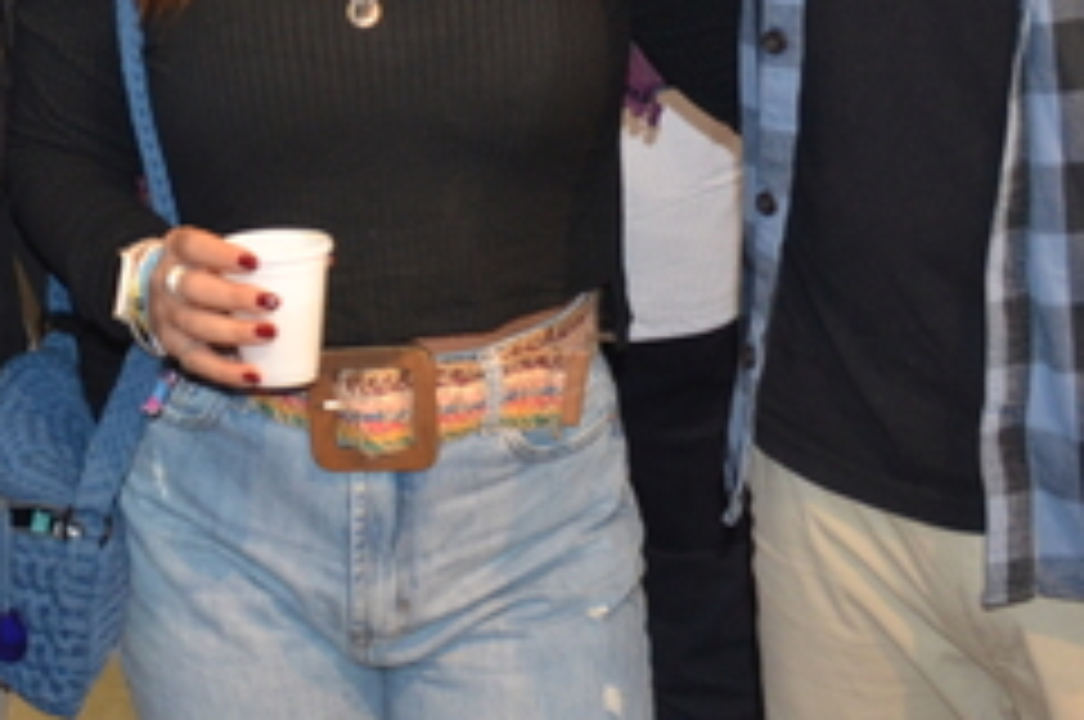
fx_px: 2887
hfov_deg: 20.9
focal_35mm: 96
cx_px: 130
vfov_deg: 13.8
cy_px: -148
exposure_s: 1/60
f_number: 3.5
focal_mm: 22
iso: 800
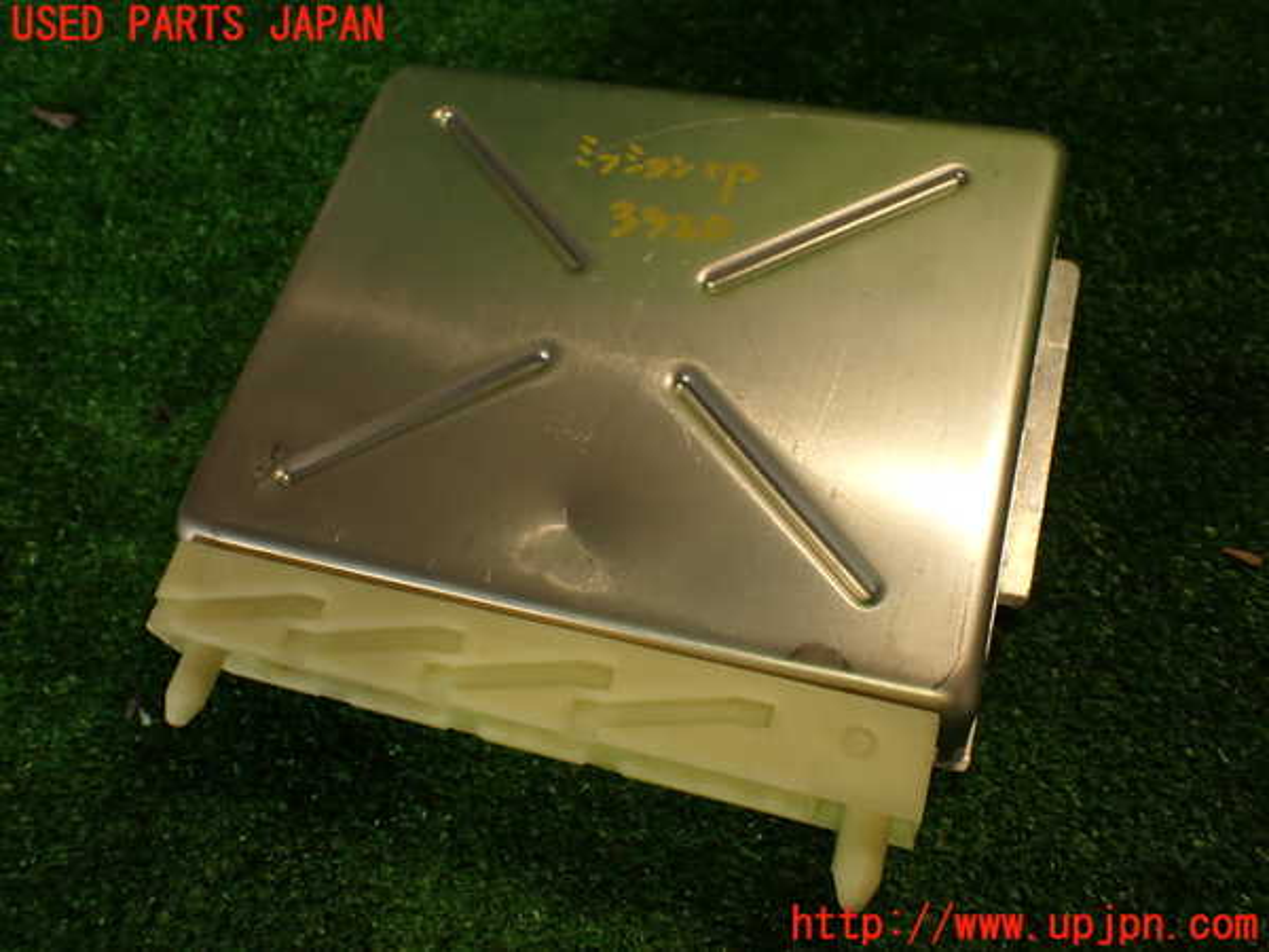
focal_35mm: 32
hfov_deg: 56.8
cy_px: 476
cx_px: 634
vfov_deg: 44.2
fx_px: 1173
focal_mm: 5.79
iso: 160
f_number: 2.4
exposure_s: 1/60
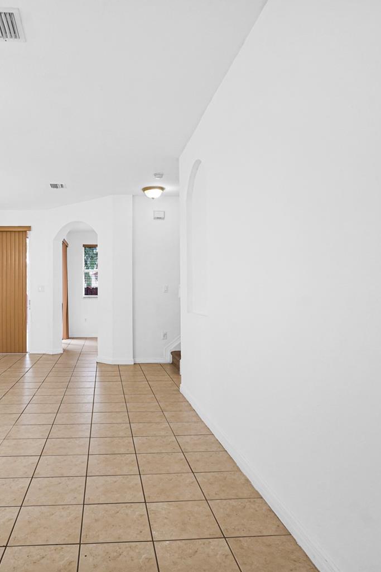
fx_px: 397
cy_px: 282
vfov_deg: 71.5
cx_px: 120
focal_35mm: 25
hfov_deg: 50.2
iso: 400
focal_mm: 16
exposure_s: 1/30
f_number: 7.1
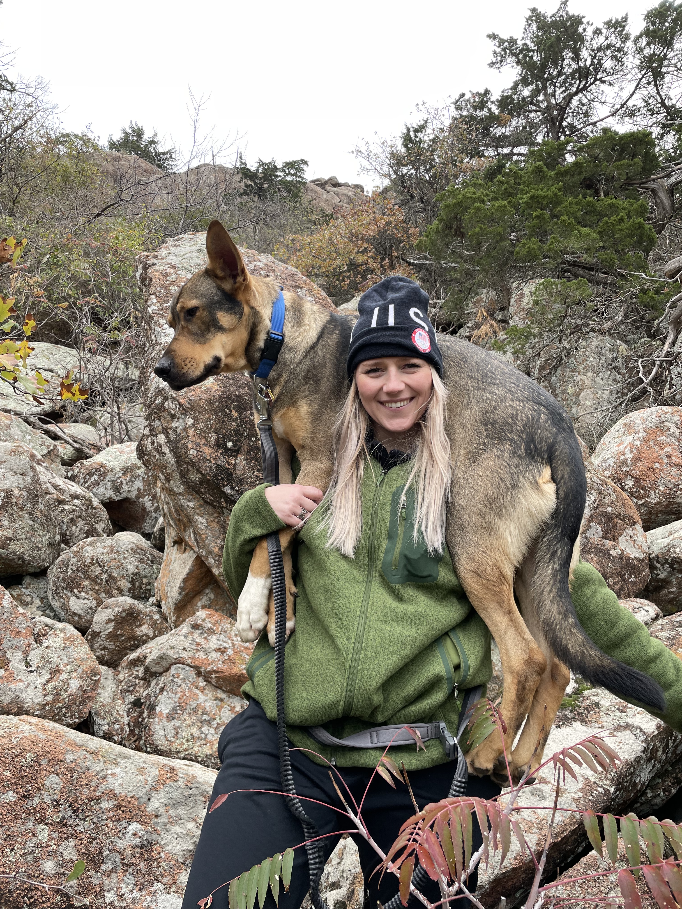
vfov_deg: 67.3
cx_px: 341
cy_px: 454
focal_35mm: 26
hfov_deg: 53.1
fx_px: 683
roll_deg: +3.5
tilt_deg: +13.2
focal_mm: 4.2
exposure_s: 1/454
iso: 32
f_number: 1.6
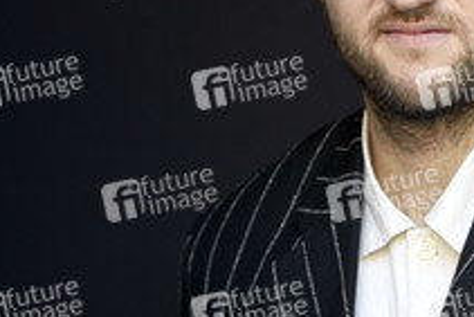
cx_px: 414
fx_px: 2530
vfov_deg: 7.1
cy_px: 27
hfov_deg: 10.7
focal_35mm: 192
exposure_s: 1/320
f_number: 5
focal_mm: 90
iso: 800
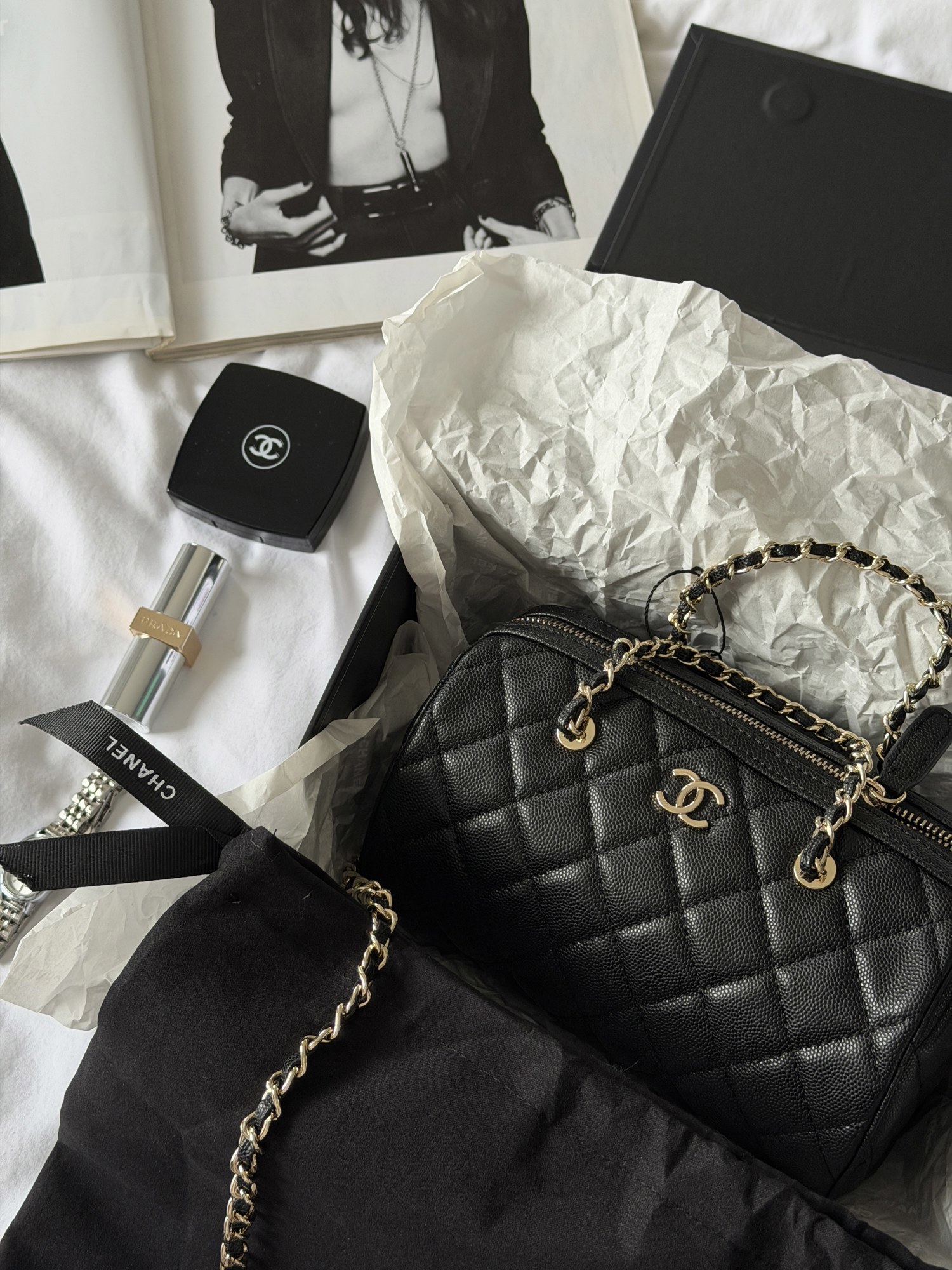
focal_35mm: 48
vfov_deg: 39.7
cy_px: 635
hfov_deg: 30.3
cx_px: 476
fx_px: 1760
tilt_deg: -66.6
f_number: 1.78
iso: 100
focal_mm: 6.76
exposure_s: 1/65
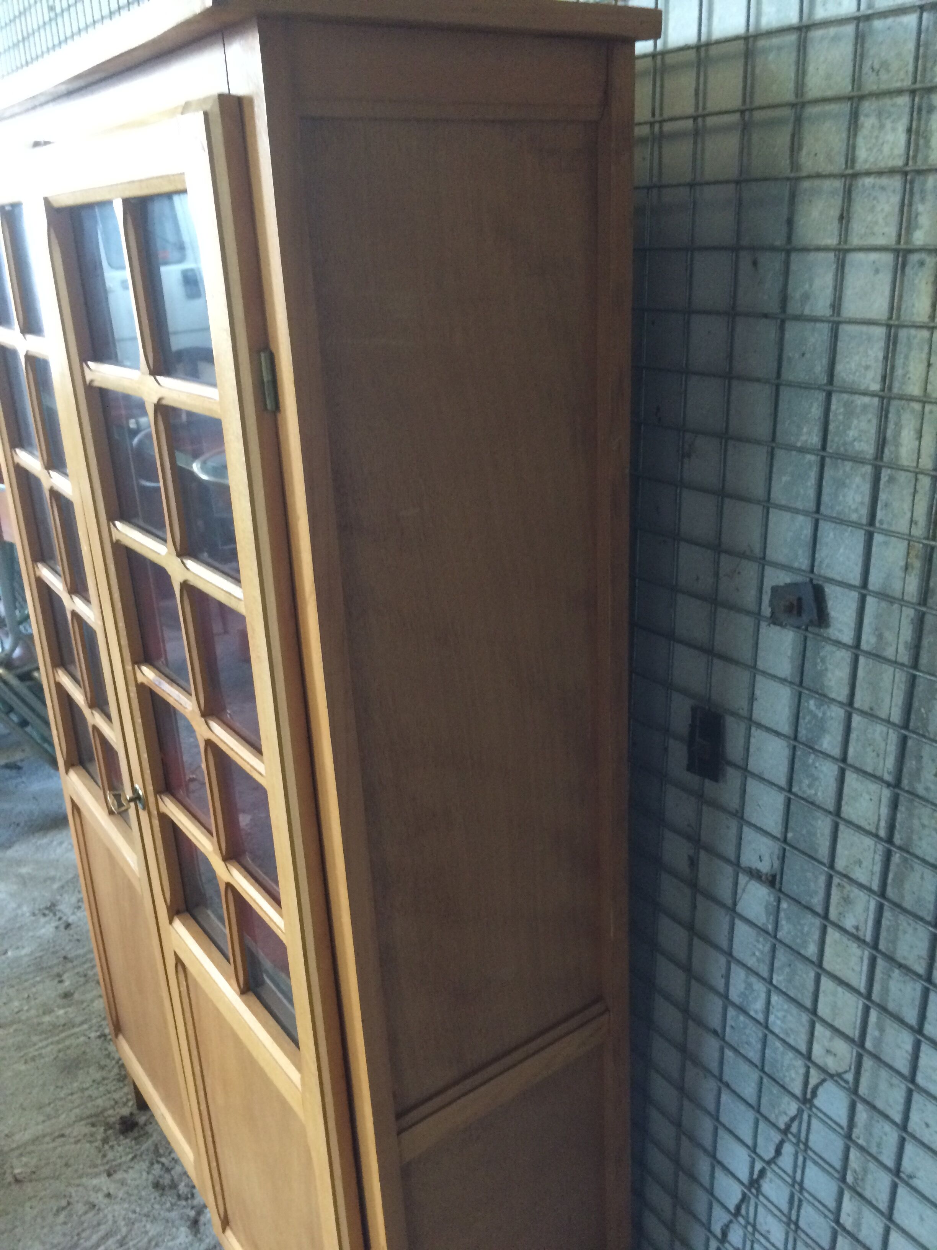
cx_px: 468
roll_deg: +1.8
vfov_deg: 61.7
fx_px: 1047
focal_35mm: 29
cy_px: 625
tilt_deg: -21.9
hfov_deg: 48.2
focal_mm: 4.15
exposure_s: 1/20
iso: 320
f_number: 2.2
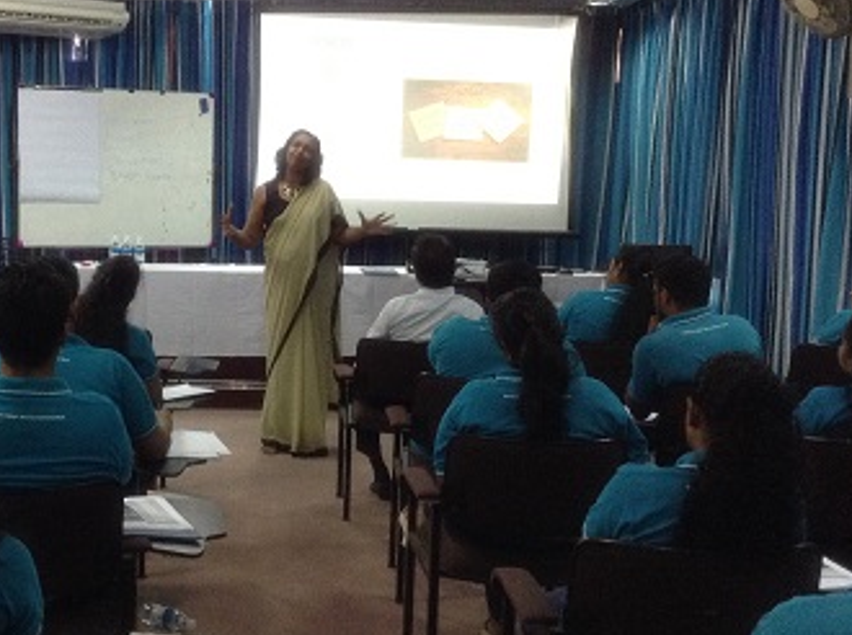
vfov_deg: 29.0
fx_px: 1228
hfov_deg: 37.4
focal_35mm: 50
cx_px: 222
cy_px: 275
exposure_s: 1/20
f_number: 2.4
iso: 250
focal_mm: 3.3
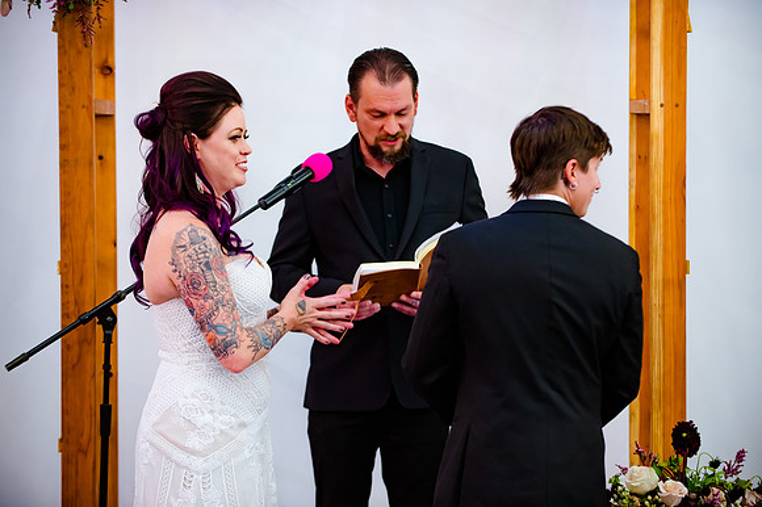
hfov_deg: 17.5
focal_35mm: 117
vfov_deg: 11.7
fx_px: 2482
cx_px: 381
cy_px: 254
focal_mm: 116
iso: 2500
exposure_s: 1/80
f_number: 3.2
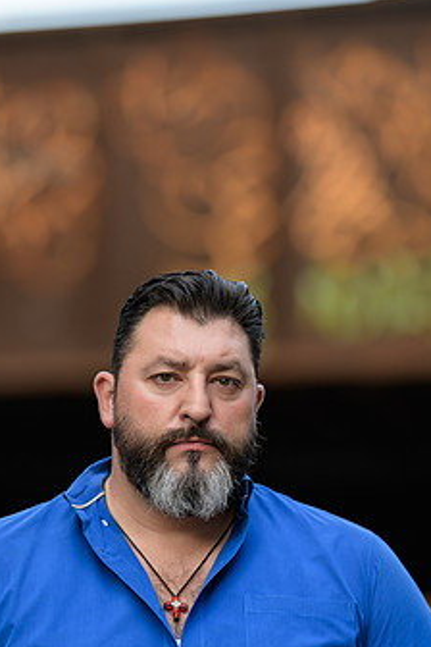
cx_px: 171
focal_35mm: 181
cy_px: 424
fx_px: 3250
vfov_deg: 11.3
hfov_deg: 7.6
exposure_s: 1/320
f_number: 2
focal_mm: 135
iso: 200
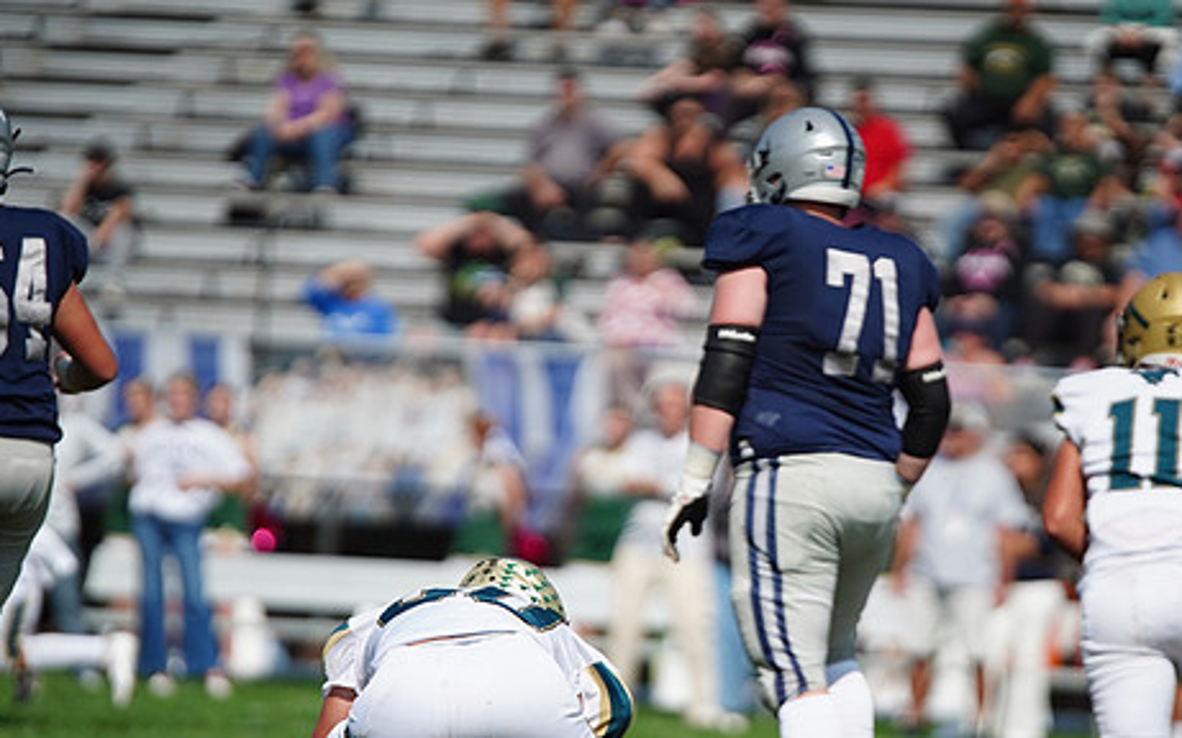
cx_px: 685
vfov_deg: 3.4
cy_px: 422
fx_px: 12401
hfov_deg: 5.5
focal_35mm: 385
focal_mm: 300
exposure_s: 1/8000
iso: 400
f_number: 2.8
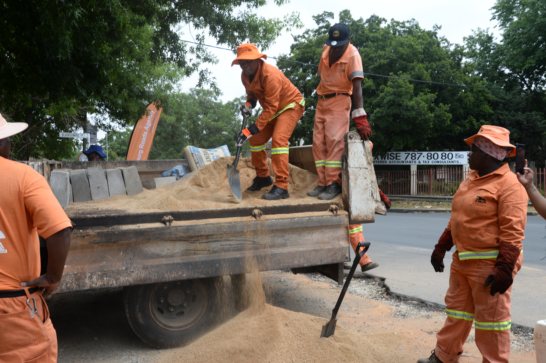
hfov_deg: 58.8
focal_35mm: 32
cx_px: 273
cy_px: 182
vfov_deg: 41.0
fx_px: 485
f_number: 10
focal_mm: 32
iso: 200
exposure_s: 1/160
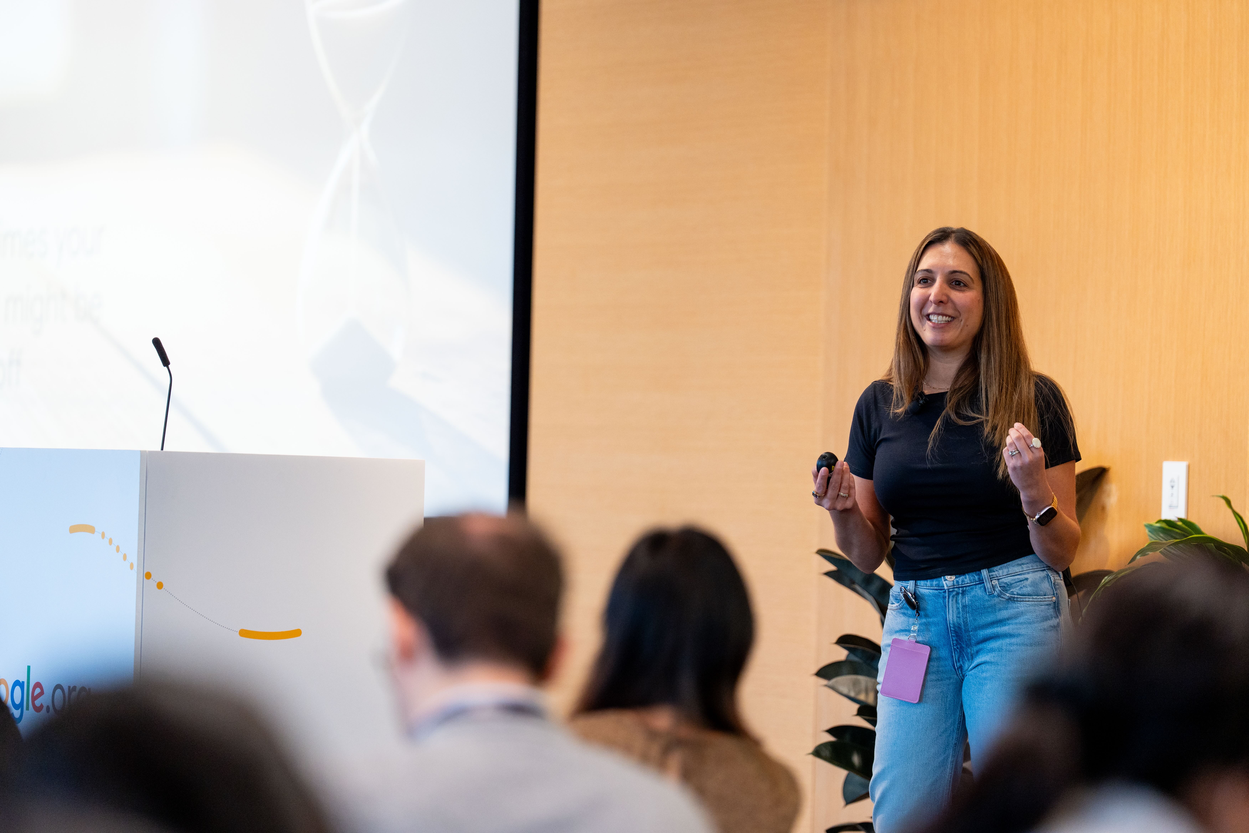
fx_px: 5481
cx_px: 624
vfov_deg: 8.7
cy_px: 416
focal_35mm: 158
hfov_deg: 13.0
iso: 1250
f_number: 2.8
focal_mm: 158
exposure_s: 1/200
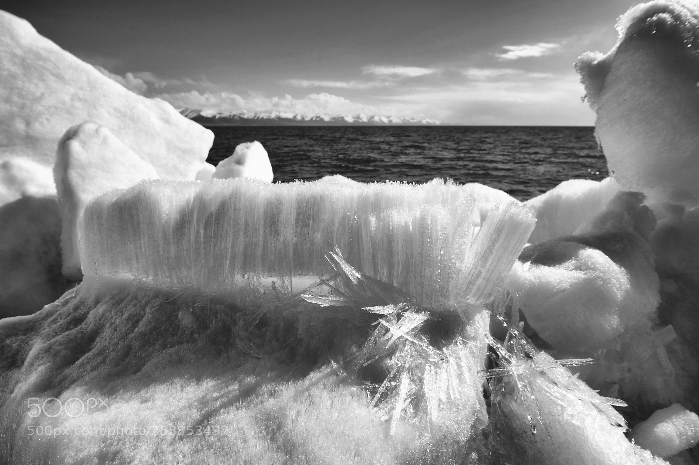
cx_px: 350
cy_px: 232
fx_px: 349
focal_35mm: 18
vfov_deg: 67.3
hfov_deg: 90.1
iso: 250
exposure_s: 1/2000
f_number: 6.3
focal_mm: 12
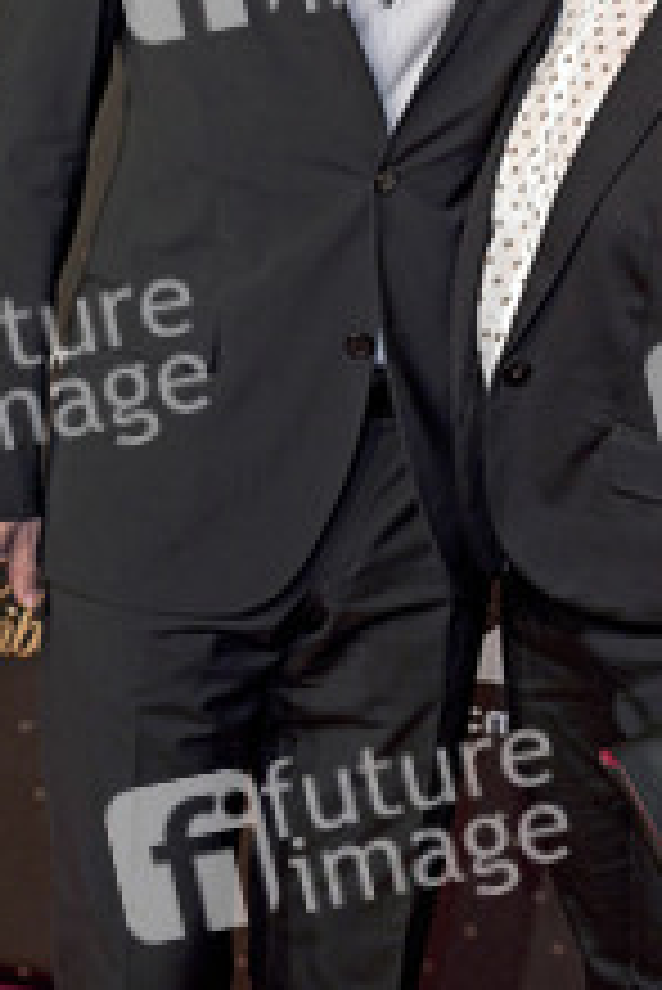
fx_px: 3497
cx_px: 471
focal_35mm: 127
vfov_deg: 16.0
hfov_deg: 10.8
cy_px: 162
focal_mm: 70
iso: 1250
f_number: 5.6
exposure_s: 1/125
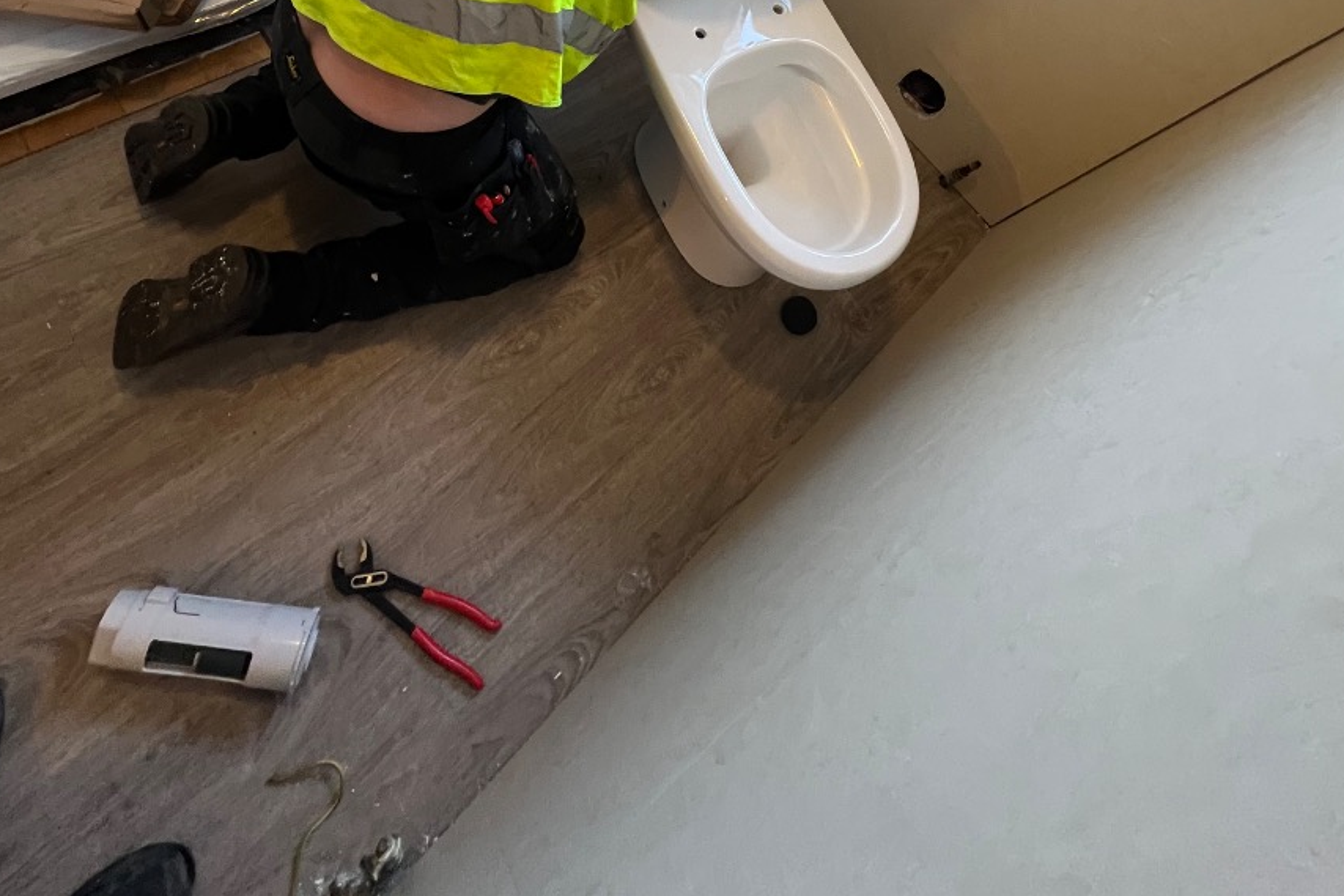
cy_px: 3
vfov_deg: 51.8
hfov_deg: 86.9
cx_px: 691
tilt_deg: -50.1
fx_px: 709
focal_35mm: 19
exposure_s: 1/50
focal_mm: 1.57
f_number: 1.8
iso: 400
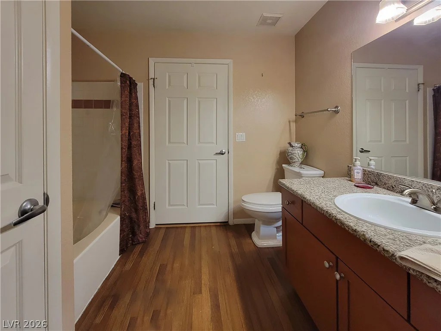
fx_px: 166
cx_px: 220
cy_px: 166
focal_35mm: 13
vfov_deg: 89.9
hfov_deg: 106.2
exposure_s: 1/60
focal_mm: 2.2
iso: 320
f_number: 2.2
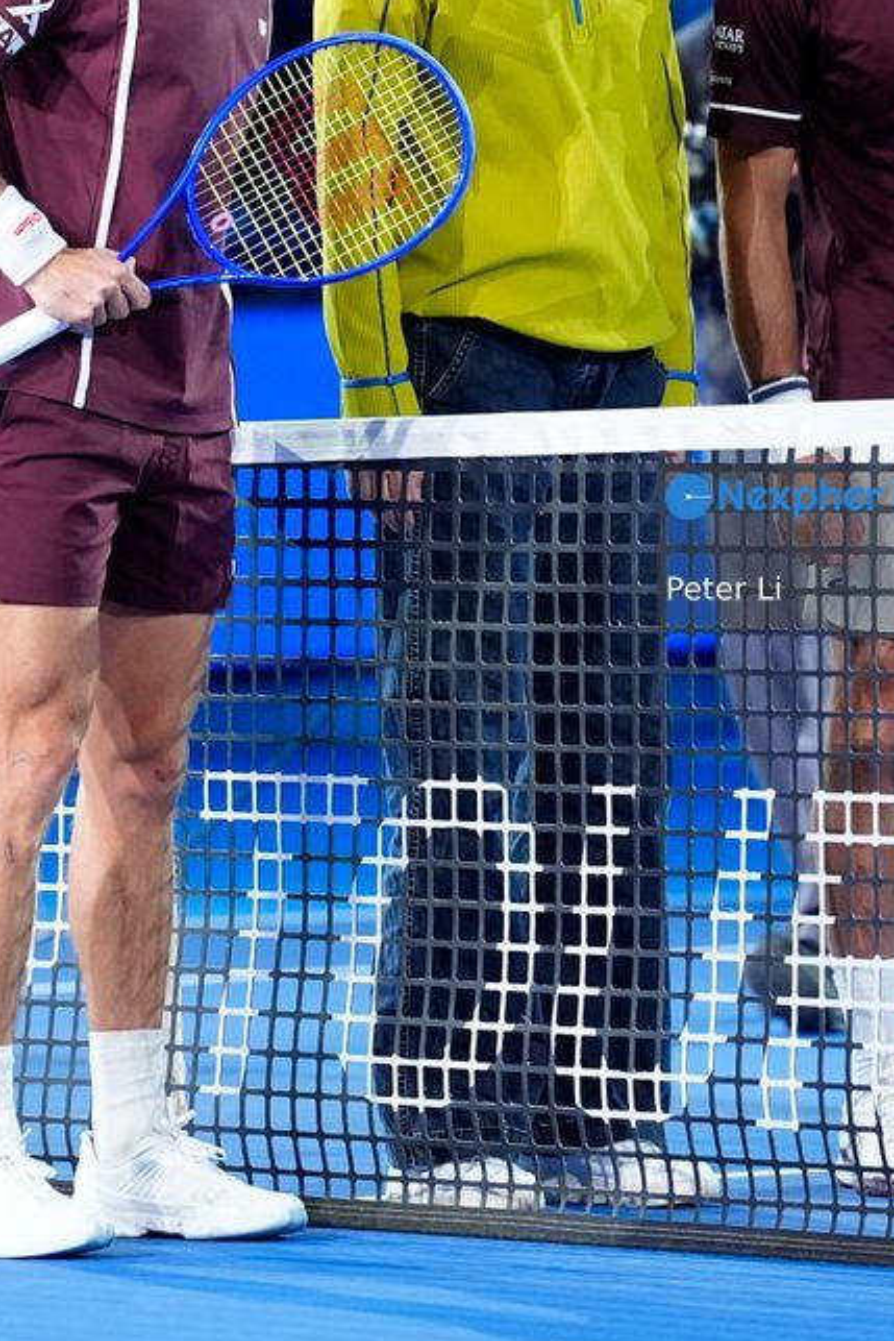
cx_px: 528
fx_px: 8897
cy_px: 350
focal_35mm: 239
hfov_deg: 5.8
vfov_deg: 8.6
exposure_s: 1/800
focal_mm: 150
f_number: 2
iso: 2500
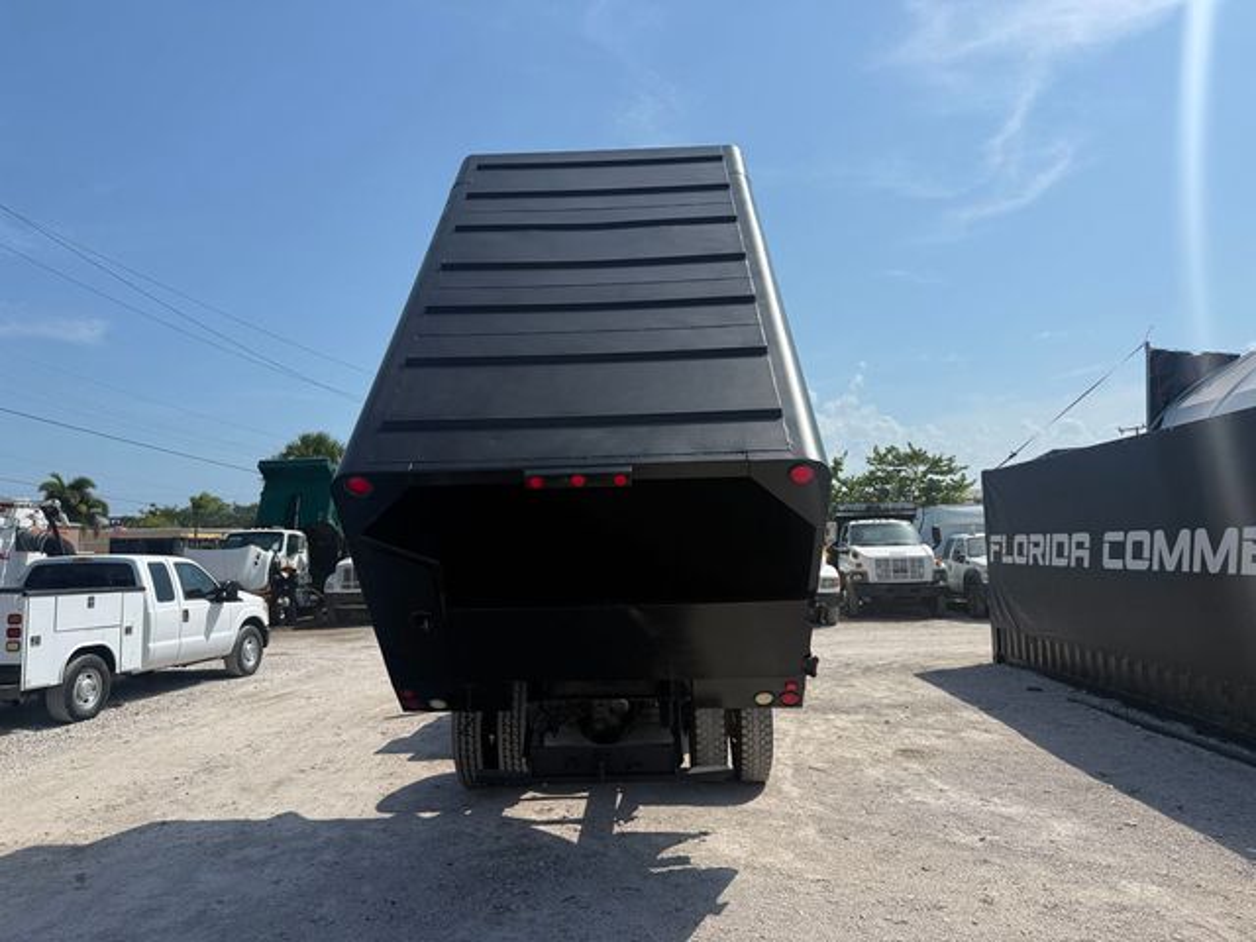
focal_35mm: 24
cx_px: 628
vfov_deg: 56.8
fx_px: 871
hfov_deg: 71.6
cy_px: 471
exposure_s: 1/8130
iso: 80
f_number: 1.78
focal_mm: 6.76
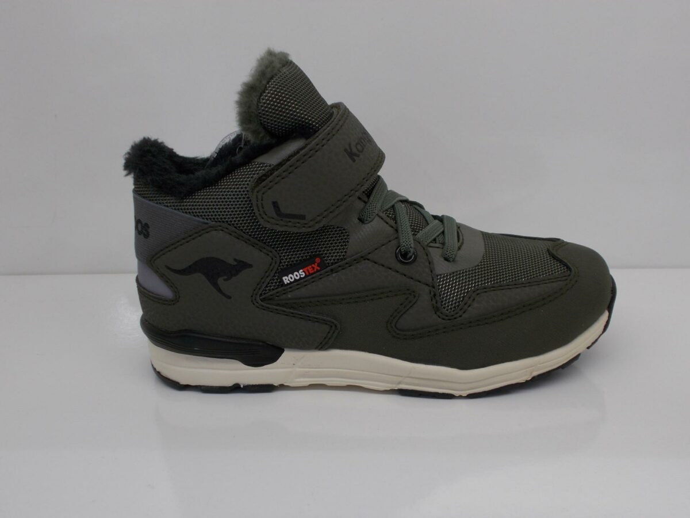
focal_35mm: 39
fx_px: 777
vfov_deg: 36.8
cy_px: 259
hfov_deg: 47.9
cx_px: 345
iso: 80
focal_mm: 6.9
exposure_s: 1/100
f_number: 3.9
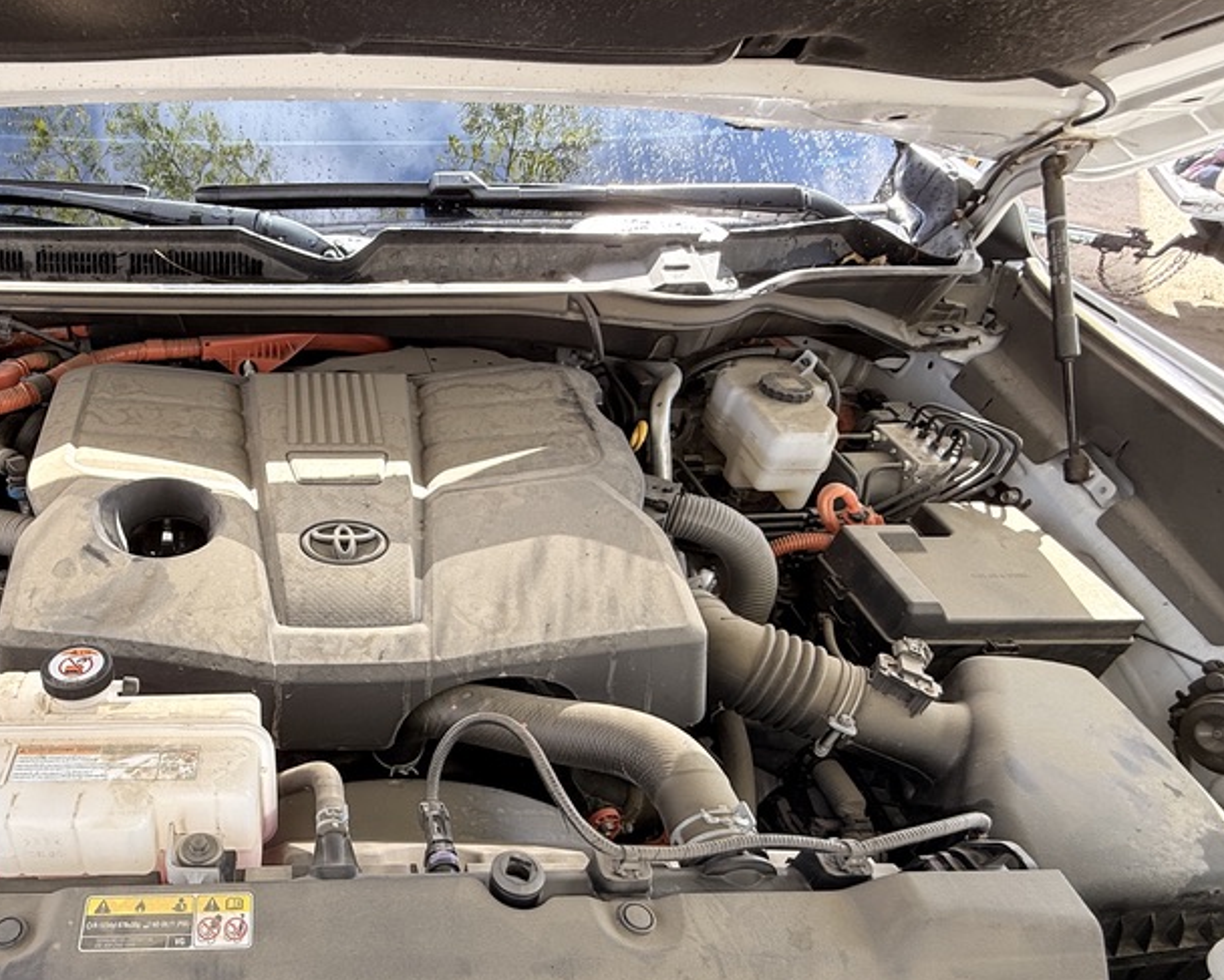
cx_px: 308
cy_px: 622
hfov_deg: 68.0
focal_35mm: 23
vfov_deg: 60.0
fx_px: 834
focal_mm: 2.22
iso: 64
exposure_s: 1/189
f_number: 2.2
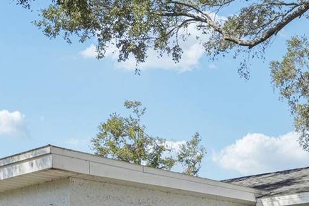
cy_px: 276
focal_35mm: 52
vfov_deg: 22.7
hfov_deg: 36.4
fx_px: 449
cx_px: 258
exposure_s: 1/400
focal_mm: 16.1
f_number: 8
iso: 200
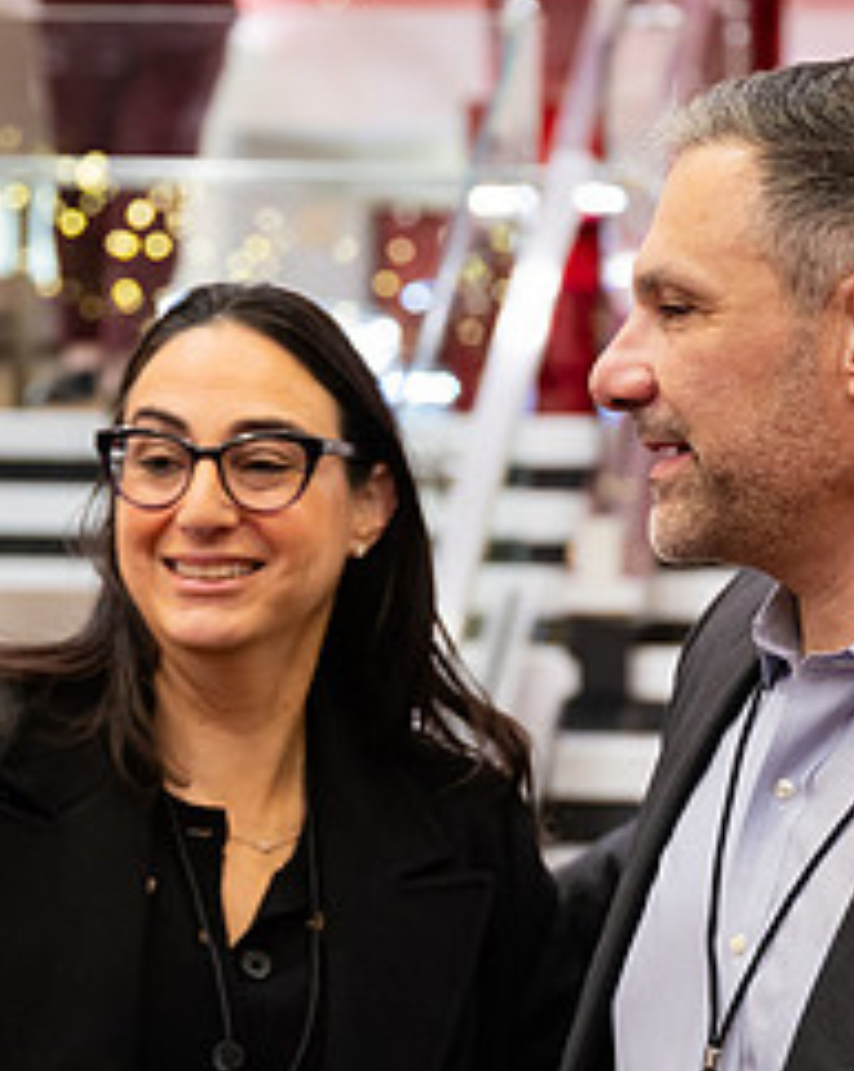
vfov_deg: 13.7
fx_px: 4432
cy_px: 757
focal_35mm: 140
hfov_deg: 11.0
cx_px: 597
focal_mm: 58
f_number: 3.2
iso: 1250
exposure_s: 1/160
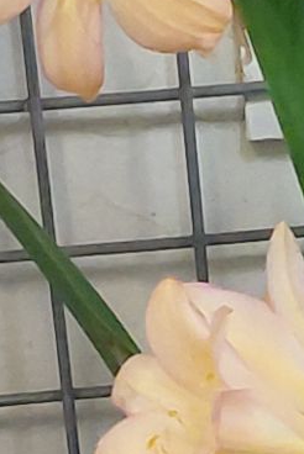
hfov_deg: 9.3
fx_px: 1820
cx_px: 449
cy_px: 770
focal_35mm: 144
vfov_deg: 13.1
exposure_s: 1/25
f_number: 1.8
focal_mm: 4.69
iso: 400
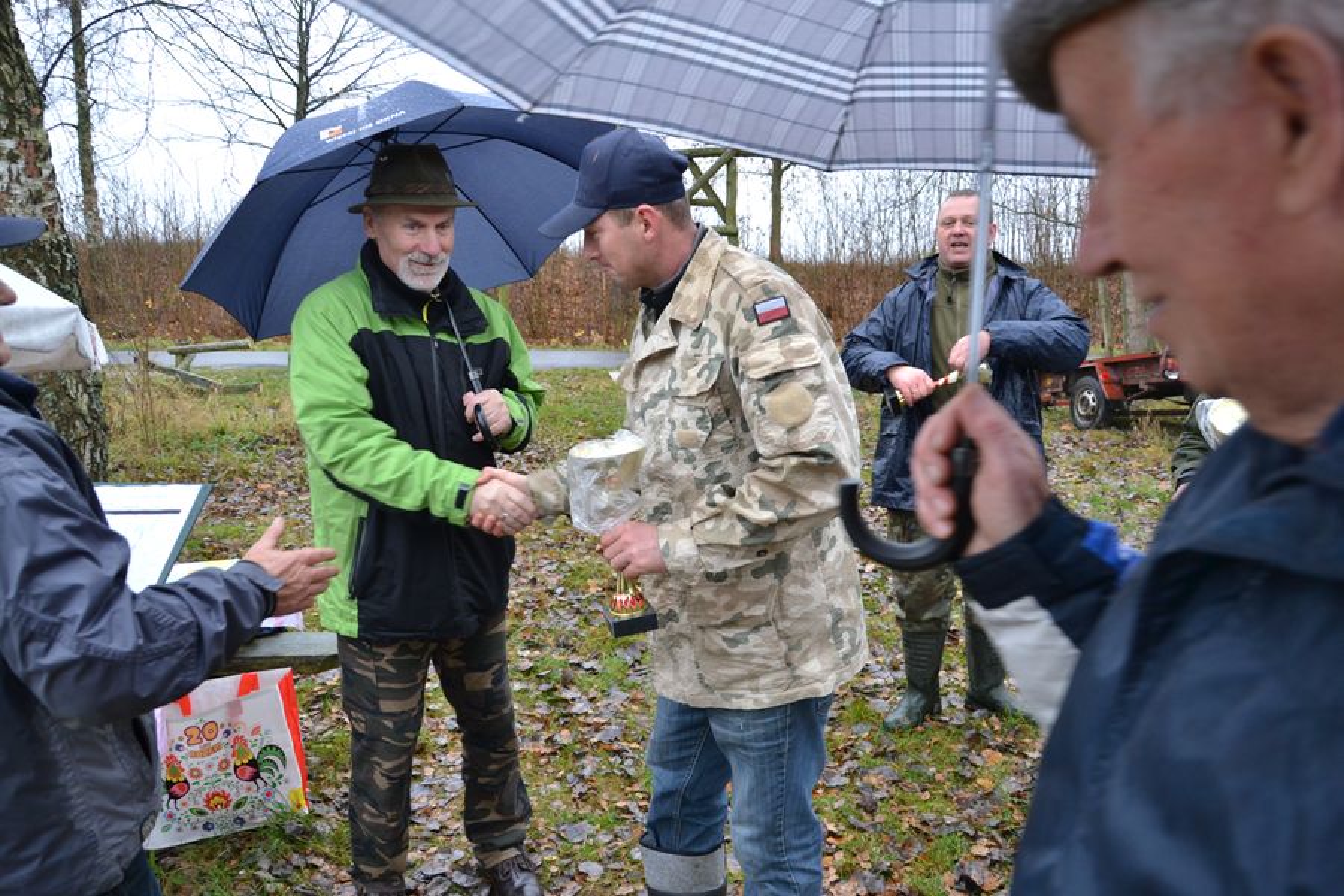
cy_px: 448
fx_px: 1008
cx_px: 672
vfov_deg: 47.9
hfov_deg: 67.4
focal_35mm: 27
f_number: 4.5
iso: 400
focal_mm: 18
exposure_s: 1/80
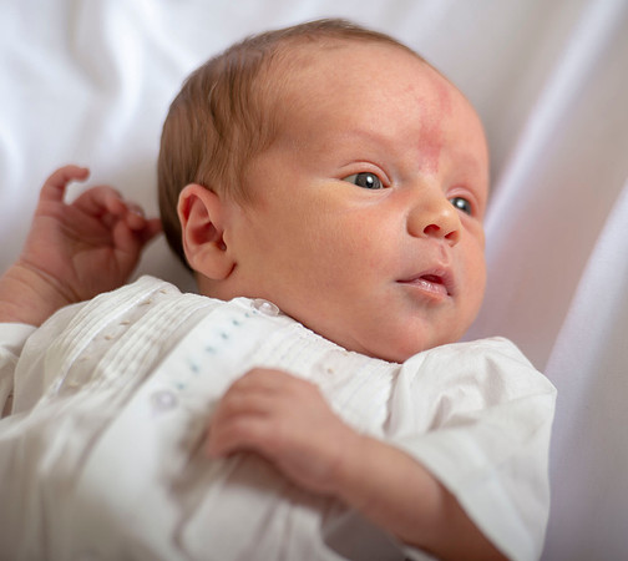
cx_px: 312
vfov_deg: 6.0
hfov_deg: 6.7
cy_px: 315
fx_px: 5349
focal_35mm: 275
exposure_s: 1/250
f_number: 2.8
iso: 80
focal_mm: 200
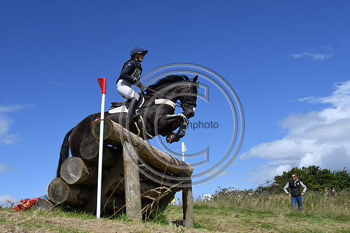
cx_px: 175
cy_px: 116
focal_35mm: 42
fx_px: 408
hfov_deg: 46.4
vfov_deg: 31.9
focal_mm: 28
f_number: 8
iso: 800
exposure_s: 1/4000
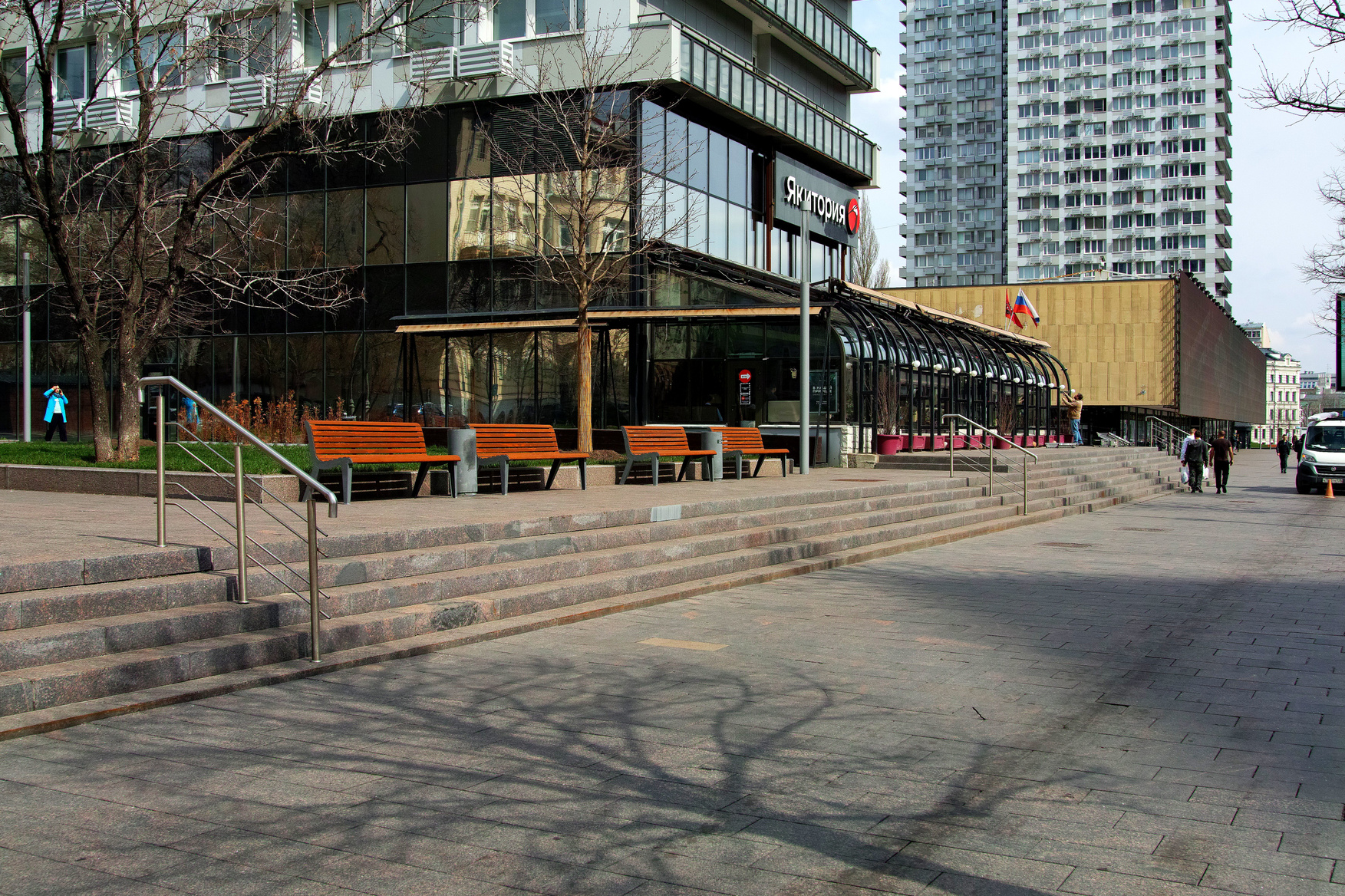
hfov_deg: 50.7
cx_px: 687
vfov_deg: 35.0
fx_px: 1419
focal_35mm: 38
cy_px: 440
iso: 100
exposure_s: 1/400
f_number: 8
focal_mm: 28
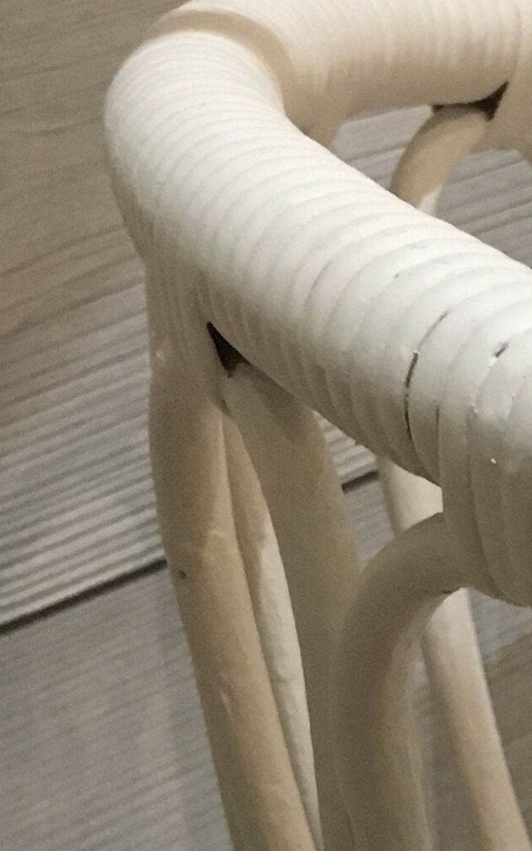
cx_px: 1015
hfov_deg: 10.0
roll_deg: -2.3
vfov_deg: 16.3
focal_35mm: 122
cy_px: 1062
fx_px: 2830
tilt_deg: -35.5
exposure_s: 1/33
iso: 200
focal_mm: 4.15
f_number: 2.2
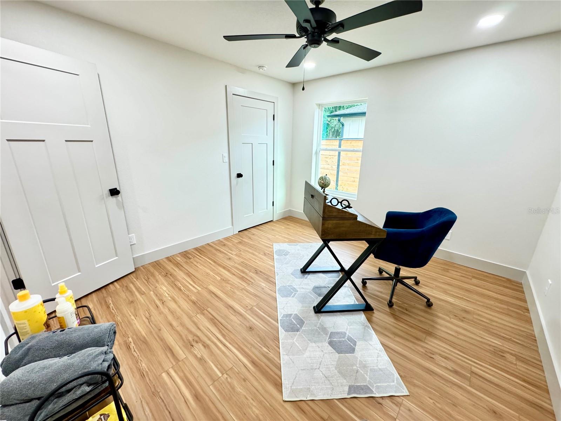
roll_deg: -0.6
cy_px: 210
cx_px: 280
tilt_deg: -16.8
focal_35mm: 14
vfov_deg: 85.7
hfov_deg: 102.1
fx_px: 227
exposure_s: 1/60
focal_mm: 2.22
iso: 320
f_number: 2.2
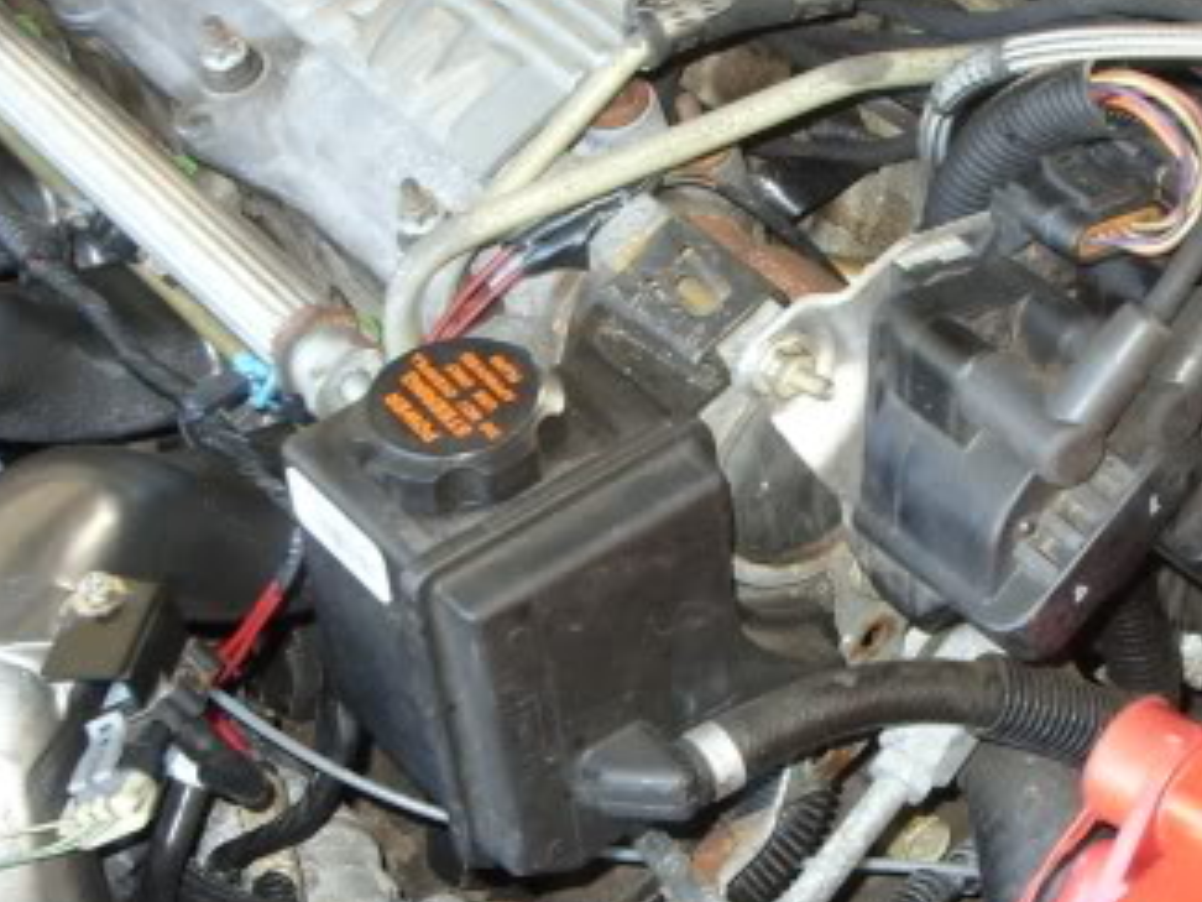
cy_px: 601
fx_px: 4167
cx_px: 790
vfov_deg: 12.3
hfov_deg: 16.4
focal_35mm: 120
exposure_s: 1/30
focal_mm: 6.3
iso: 100
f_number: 2.8
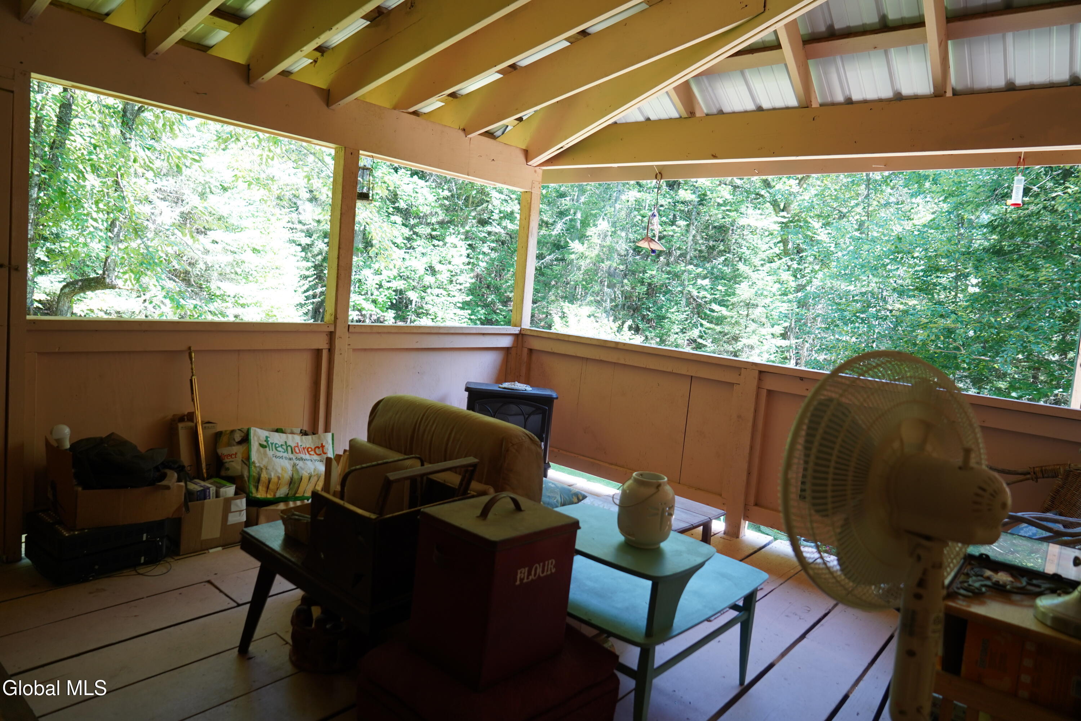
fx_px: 721
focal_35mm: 24
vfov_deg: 53.1
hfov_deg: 73.7
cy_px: 360
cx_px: 540
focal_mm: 24
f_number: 4
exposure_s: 1/60
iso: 320
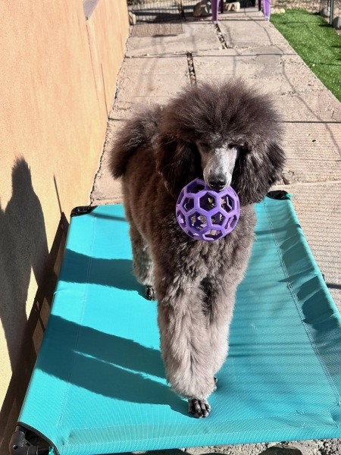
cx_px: 170
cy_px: 228
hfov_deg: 30.3
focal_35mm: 48
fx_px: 630
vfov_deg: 39.7
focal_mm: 6.86
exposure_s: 1/3597
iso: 64
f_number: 1.78
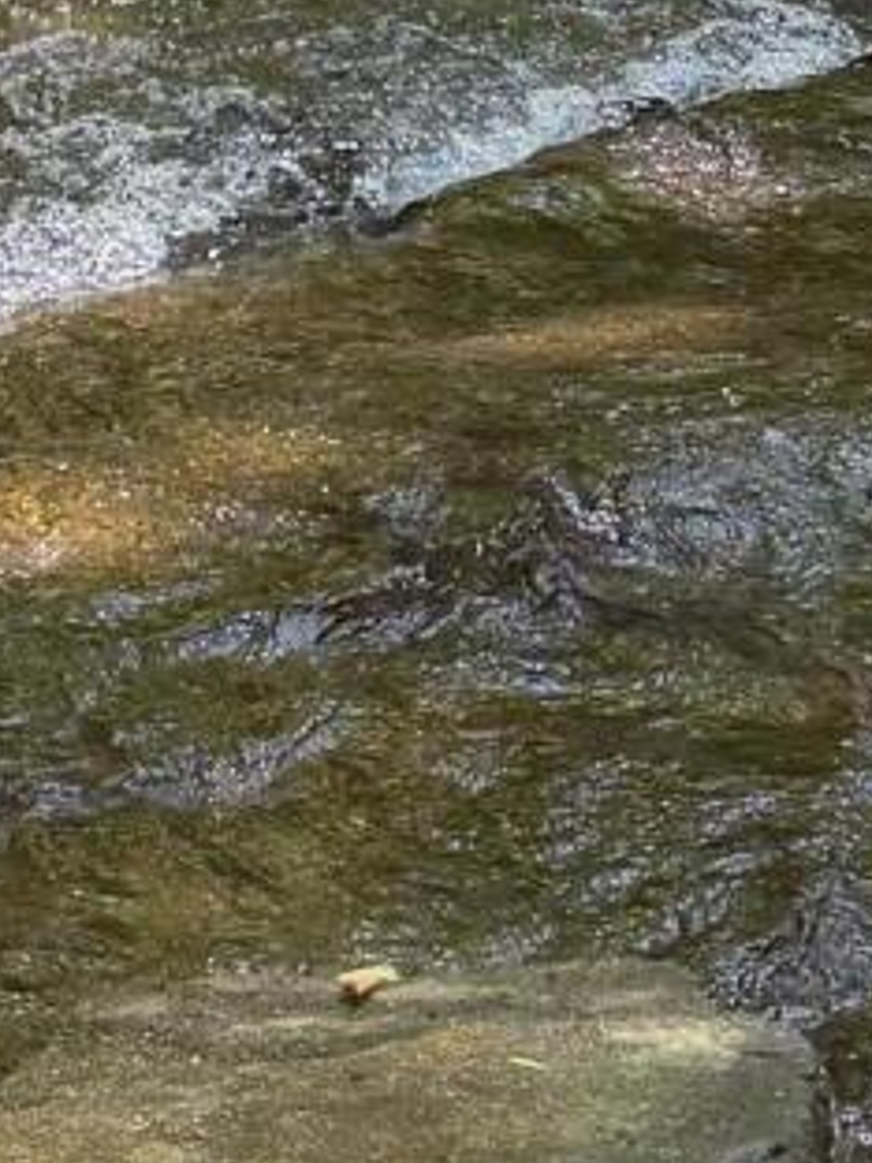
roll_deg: -4.5
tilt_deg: -18.9
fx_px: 5172
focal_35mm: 154
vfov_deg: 12.8
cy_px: 283
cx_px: 1096
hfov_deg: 9.5
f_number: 1.78
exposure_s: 1/280
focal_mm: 6.76
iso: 80
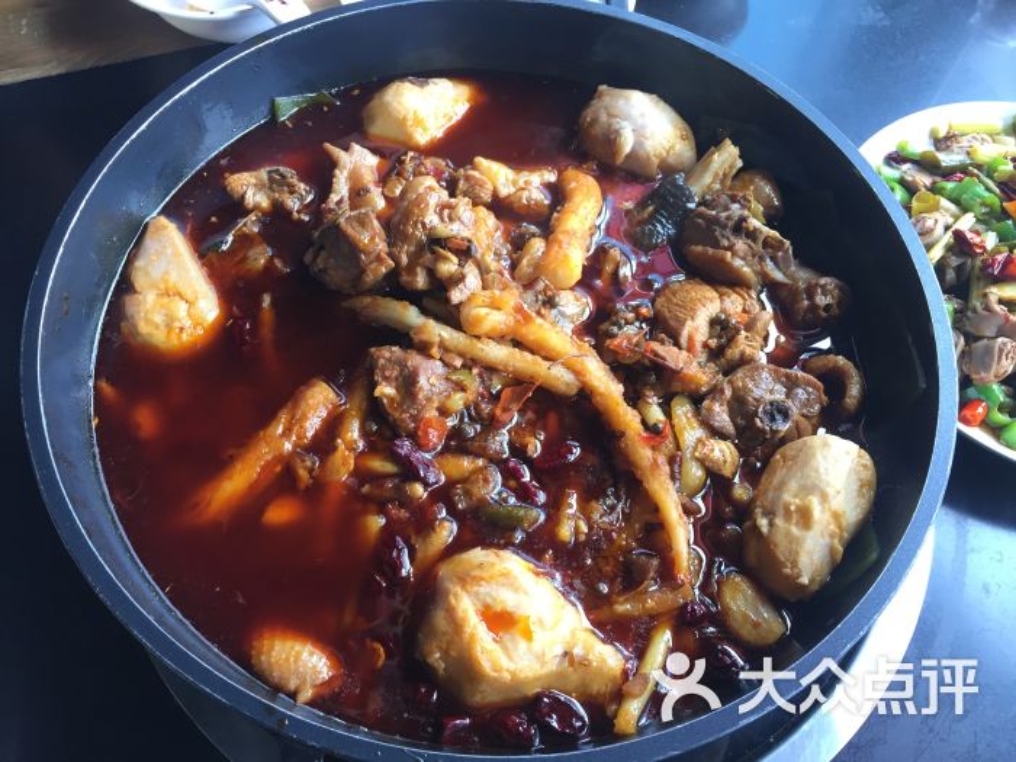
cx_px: 508
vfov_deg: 48.2
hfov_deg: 61.7
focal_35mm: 29
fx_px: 851
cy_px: 381
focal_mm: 4.15
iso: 50
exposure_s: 1/33
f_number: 2.2
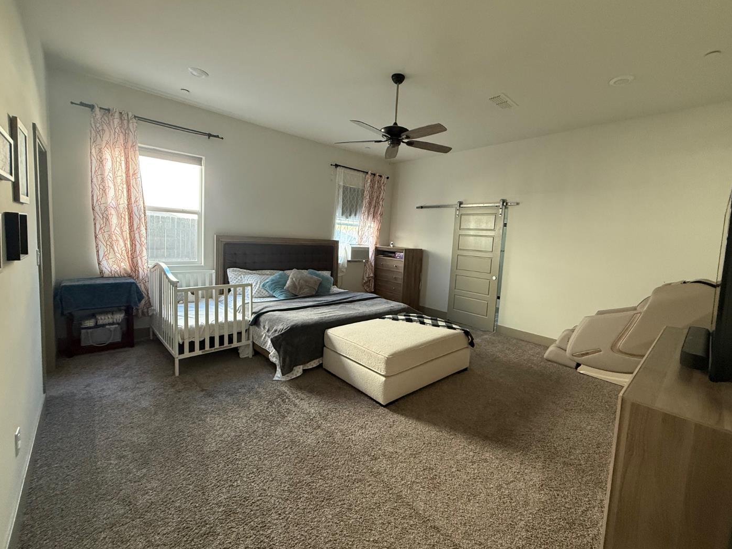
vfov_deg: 81.7
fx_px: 317
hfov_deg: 98.0
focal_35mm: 15
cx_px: 388
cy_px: 266
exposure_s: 1/60
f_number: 2.2
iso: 320
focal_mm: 2.22
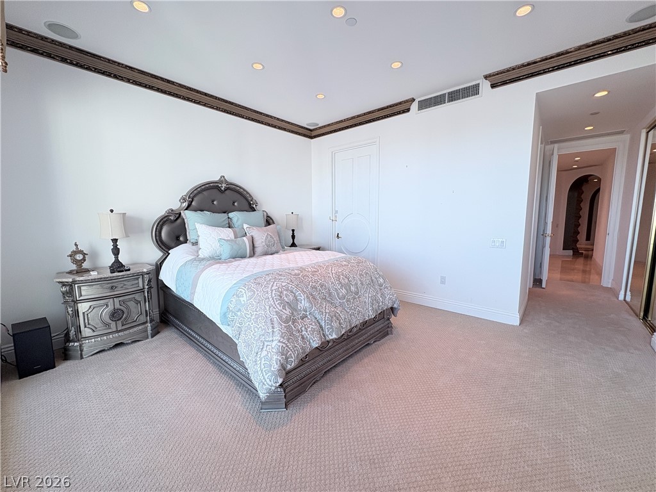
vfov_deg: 85.7
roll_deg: +1.1
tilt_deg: -5.9
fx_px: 265
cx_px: 328
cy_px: 246
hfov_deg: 102.1
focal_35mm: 14
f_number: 2.2
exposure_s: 1/120
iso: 64
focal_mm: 2.22
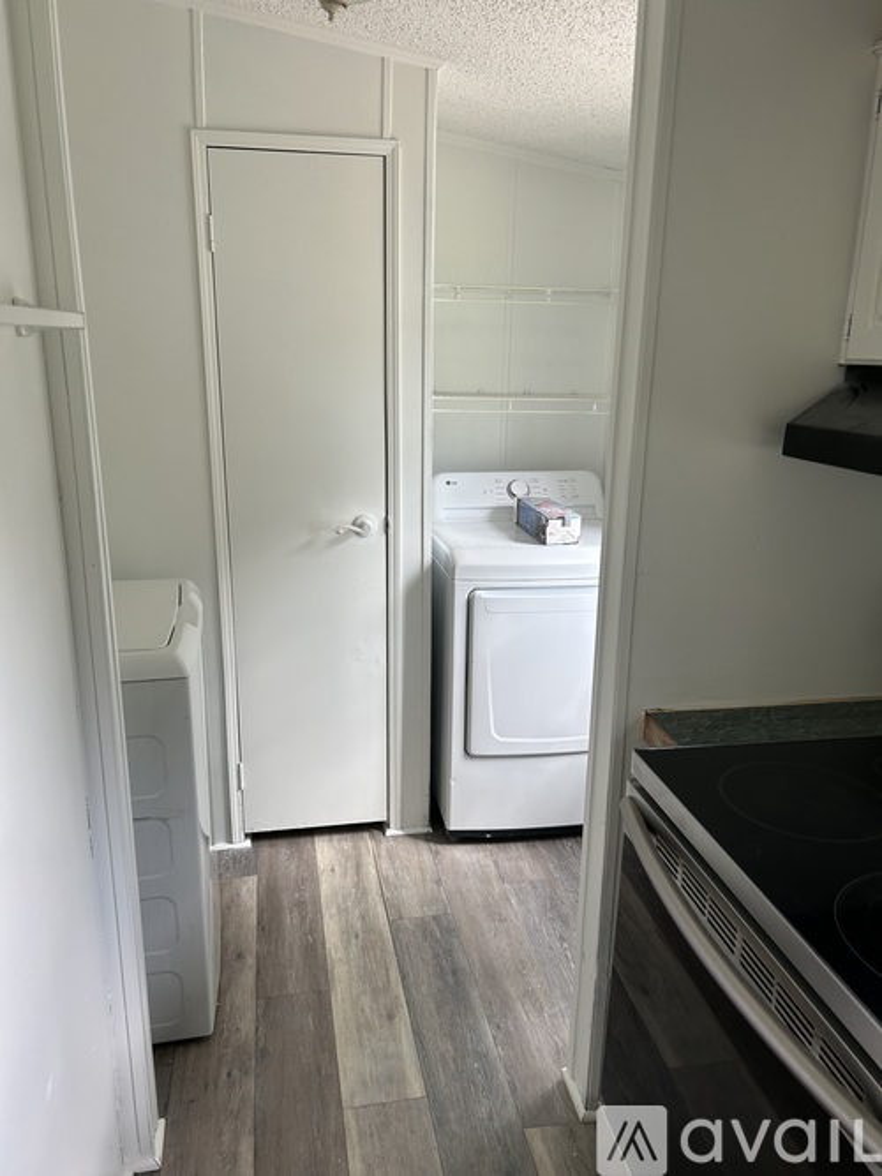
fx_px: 884
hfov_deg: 53.0
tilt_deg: -14.9
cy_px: 588
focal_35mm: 26
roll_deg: -1.1
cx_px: 441
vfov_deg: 67.3
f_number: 1.5
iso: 80
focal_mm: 5.7
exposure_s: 1/121
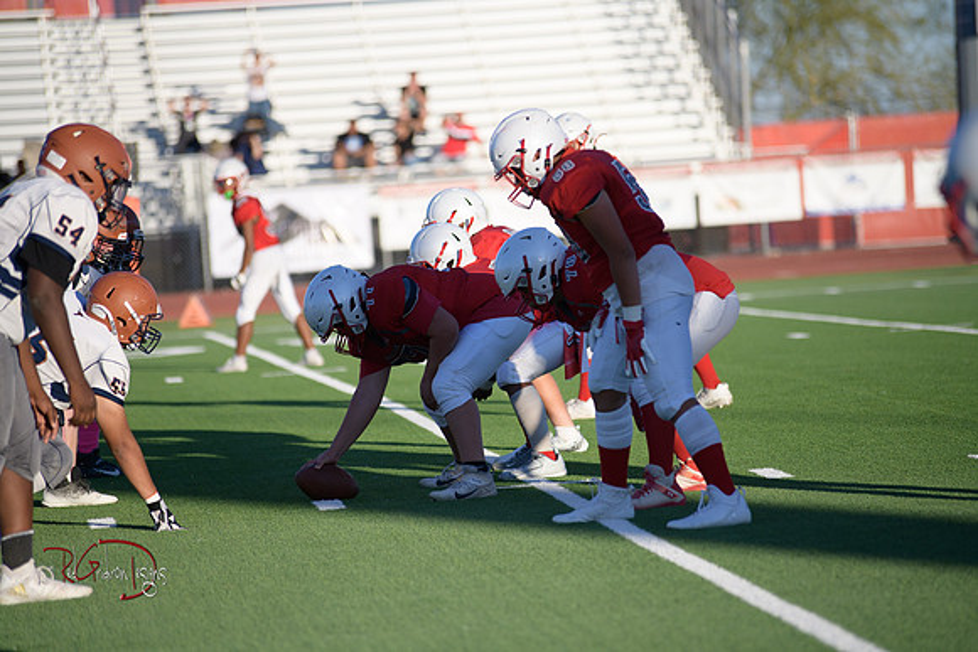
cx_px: 489
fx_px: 5434
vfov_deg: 6.9
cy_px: 326
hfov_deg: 10.3
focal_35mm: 200
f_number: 2.8
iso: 400
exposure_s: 1/5000
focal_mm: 200
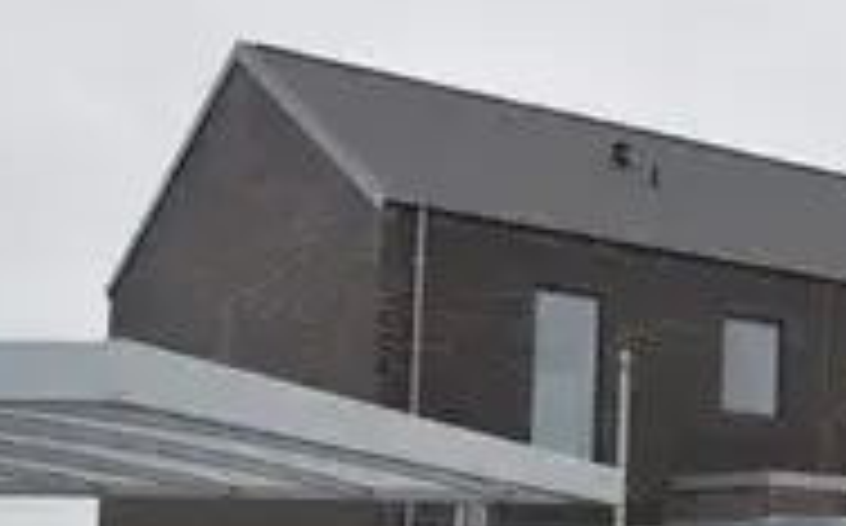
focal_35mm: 82
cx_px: 850
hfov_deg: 24.1
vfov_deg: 15.7
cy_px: 481
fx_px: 1888
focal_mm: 24
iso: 100
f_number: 5.6
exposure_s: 1/200
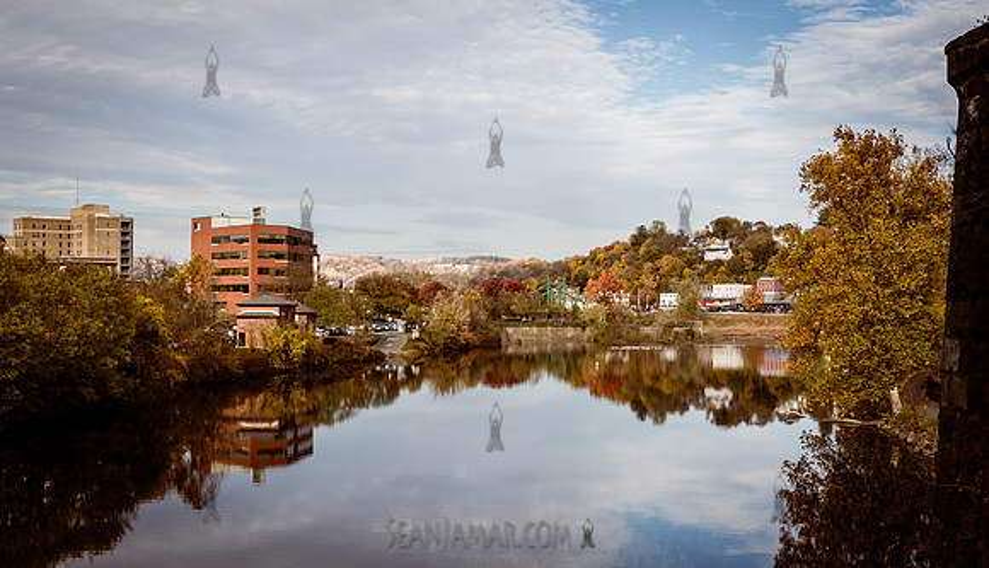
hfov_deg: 40.6
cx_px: 498
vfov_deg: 24.0
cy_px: 296
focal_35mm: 51
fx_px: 1337
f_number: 6.3
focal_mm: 32
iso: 200
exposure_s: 1/640
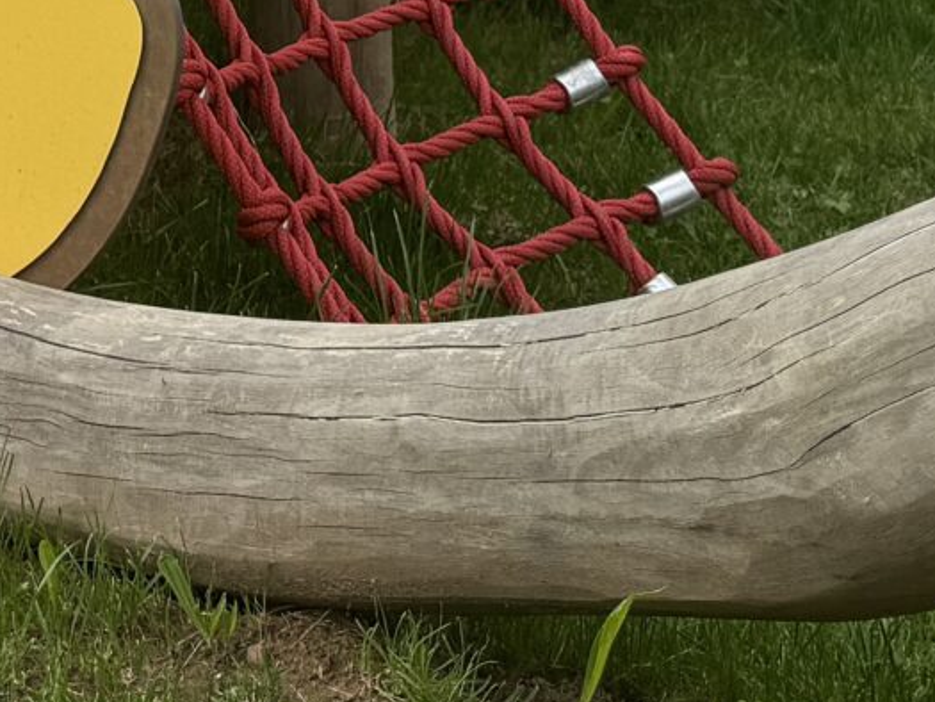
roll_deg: -1.0
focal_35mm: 117
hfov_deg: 16.0
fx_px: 3161
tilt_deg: +1.6
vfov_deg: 11.4
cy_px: -729
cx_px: -264
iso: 80
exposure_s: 1/1980
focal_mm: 6.76
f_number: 1.78
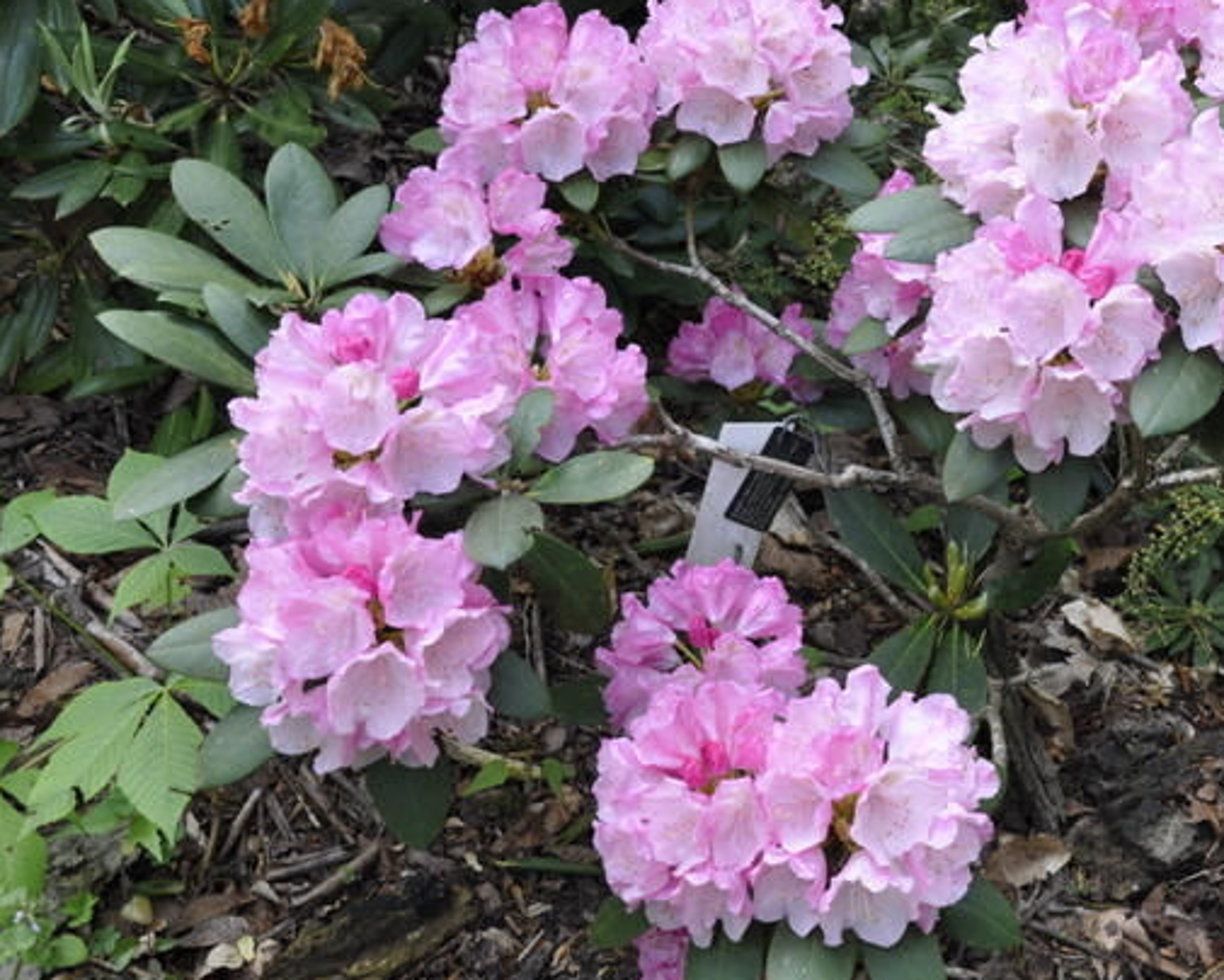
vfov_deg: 27.2
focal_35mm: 56
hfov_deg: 32.9
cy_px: 381
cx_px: 948
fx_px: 2019
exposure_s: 1/60
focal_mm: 25
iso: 200
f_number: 8
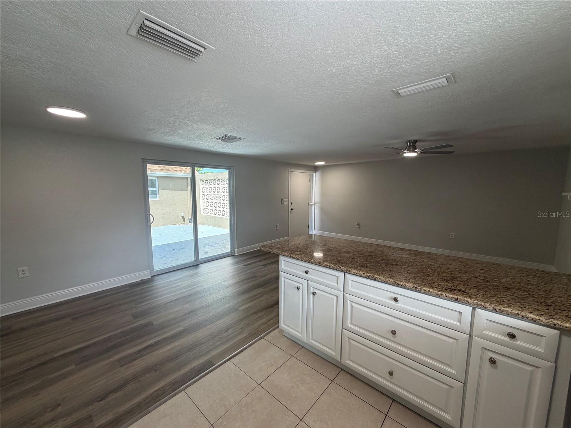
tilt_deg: -6.8
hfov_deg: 102.1
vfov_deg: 85.7
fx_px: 231
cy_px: 214
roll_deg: -0.2
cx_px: 286
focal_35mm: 14
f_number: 2.2
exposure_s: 1/121
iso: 100
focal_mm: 2.22
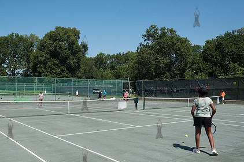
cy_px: 101
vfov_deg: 39.7
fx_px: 224
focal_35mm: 33
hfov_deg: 56.2
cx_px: 84
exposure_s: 1/1250
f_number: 4.5
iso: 125
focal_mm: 24
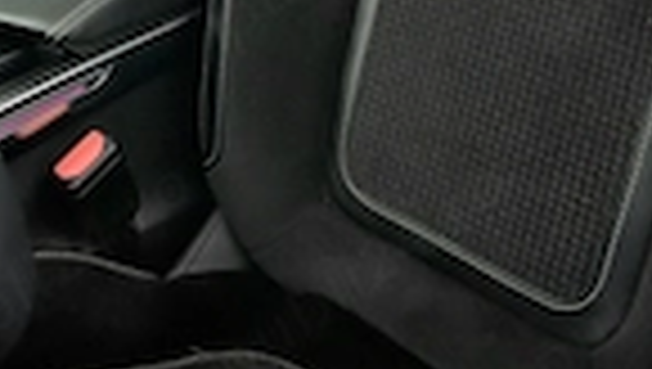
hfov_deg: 30.2
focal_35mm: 69
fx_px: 1194
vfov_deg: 14.8
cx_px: 202
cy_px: -338
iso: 200
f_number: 1.8
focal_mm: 5.4
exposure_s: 1/50.3
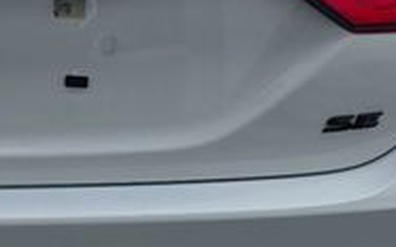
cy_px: 47
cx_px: -19
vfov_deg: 15.4
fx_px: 906
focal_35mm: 84
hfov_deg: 23.4
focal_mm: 6.3
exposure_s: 1/3109
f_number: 1.7
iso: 80
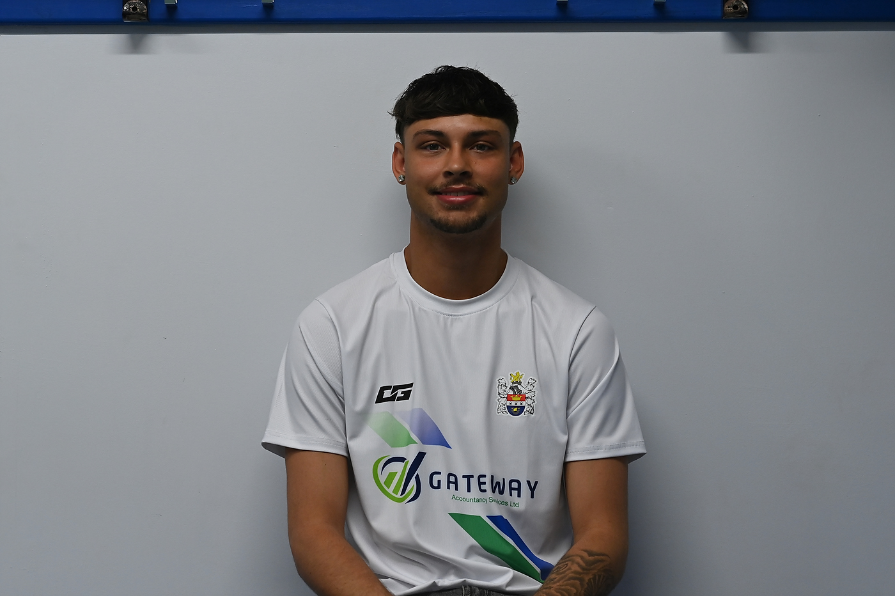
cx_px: 448
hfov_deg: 23.9
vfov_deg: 16.1
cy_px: 298
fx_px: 2112
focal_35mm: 85
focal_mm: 85
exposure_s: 1/250
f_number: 4
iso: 1600
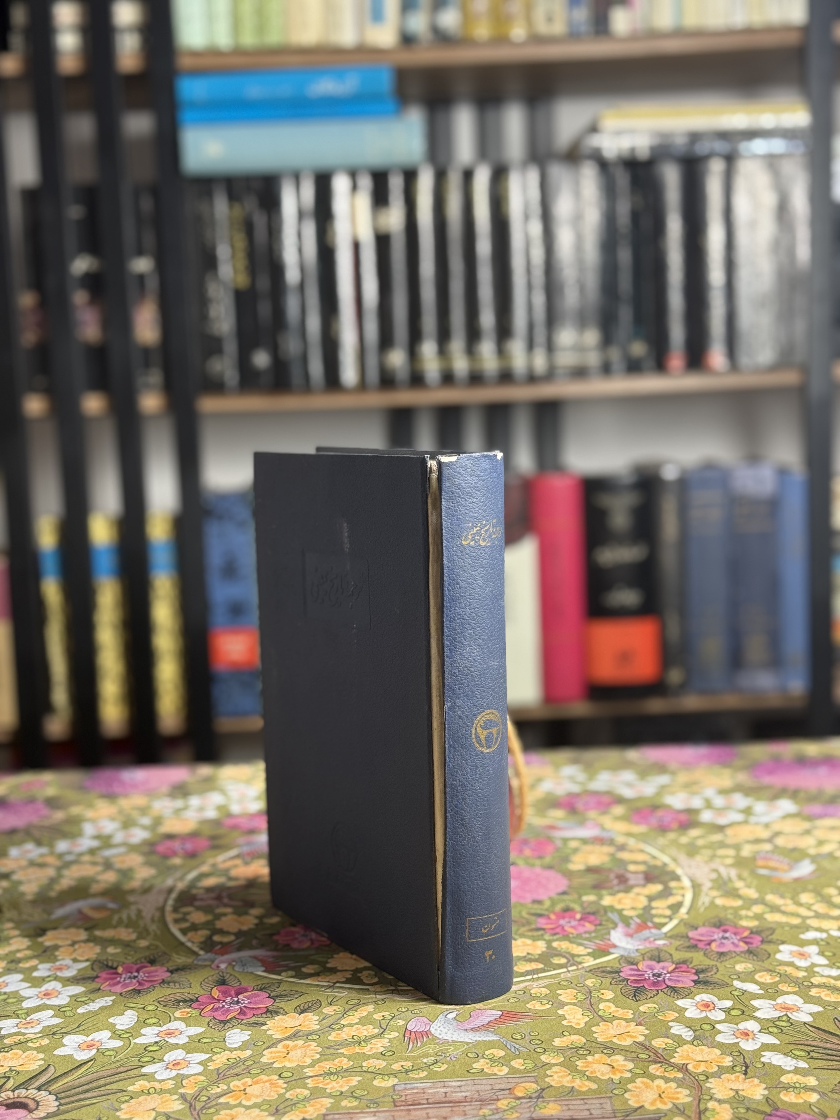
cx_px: 420
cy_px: 560
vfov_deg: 39.7
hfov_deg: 30.3
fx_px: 1553
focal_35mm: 48
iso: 80
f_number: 1.78
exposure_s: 1/50
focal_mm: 6.76
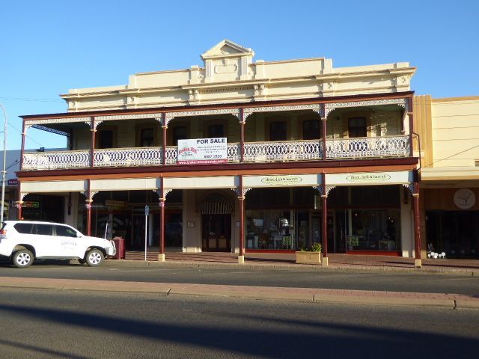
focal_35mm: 36
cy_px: 180
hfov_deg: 51.4
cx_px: 240
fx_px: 498
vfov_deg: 39.7
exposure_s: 1/320
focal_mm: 6.3
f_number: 3.7
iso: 80
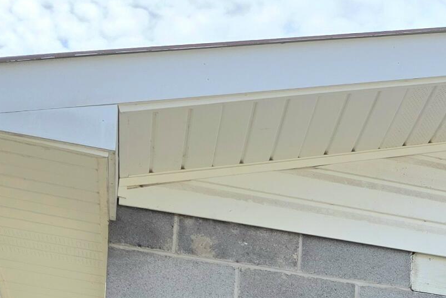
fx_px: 1103
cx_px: 694
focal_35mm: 89
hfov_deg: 19.5
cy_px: 538
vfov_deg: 13.7
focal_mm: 6.3
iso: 80
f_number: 1.7
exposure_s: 1/5000
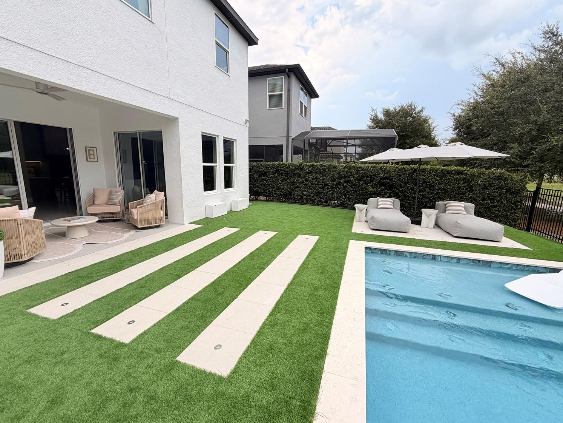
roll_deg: -0.1
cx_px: 280
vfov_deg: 81.8
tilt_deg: -11.5
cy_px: 212
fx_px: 244
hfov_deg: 98.2
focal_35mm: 15
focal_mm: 2.22
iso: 25
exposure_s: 1/770
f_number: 2.2
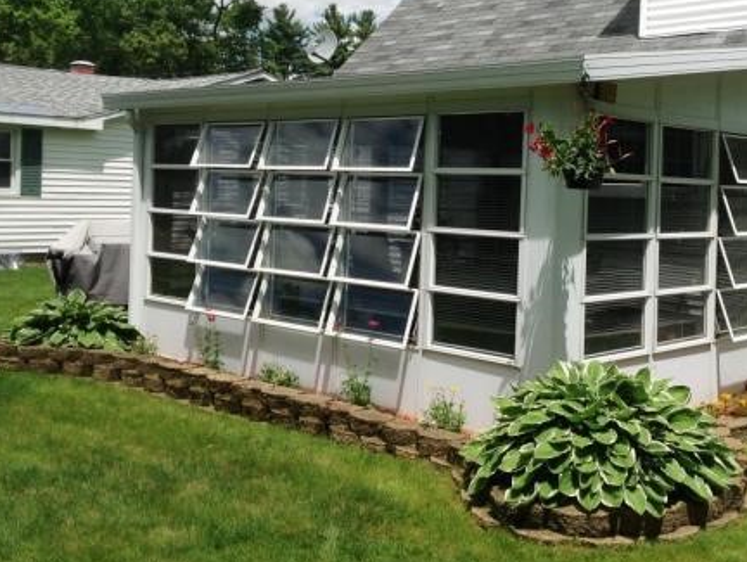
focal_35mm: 47
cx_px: 482
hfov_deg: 40.0
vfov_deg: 30.8
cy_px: 202
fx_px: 1015
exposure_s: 1/2326
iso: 50
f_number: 2.4
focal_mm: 4.28
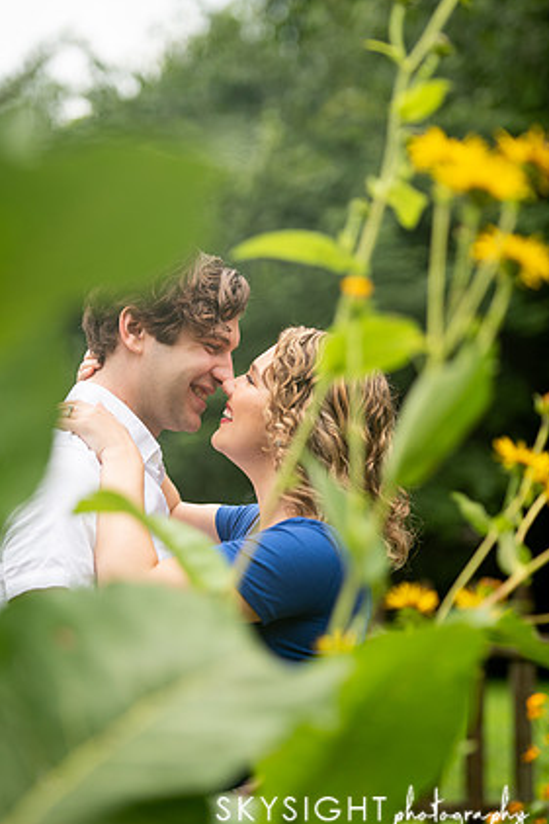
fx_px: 2564
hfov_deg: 12.2
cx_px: 262
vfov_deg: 18.3
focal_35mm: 112
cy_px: 418
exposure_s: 1/800
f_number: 2.8
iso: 200
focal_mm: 105
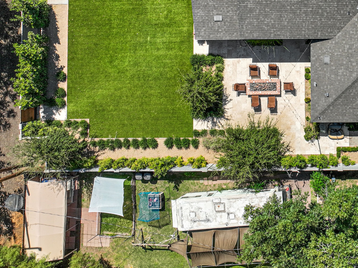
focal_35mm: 47
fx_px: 486
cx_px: 338
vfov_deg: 29.9
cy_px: 42
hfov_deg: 37.2
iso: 140
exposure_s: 1/2000
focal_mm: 12.29
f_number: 2.8
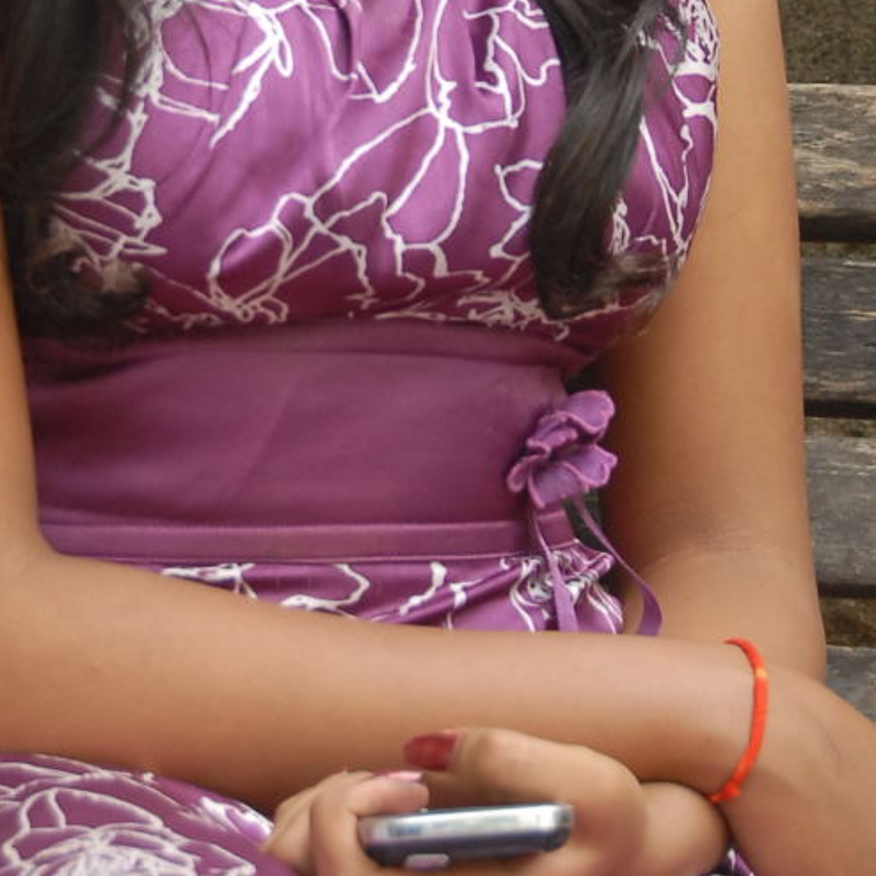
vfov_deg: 8.8
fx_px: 5698
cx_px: 359
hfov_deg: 8.8
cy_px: 165
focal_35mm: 199
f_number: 5
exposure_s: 1/125
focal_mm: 48
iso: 400
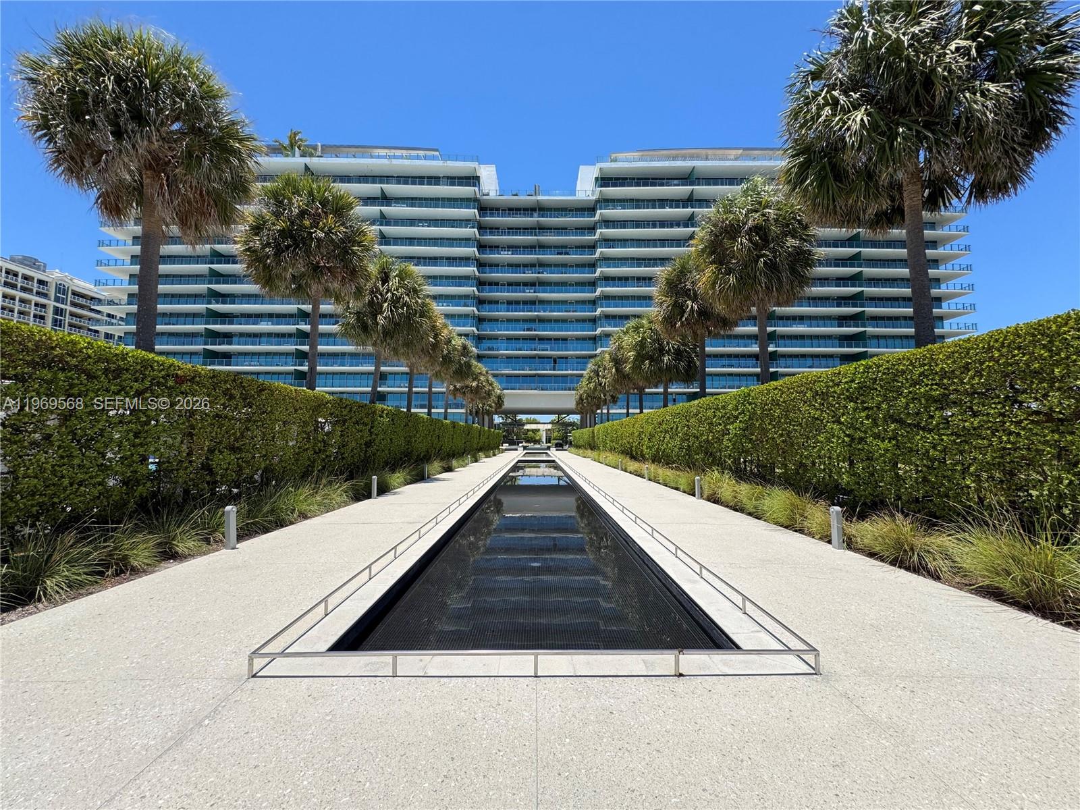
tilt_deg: +4.2
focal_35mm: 14
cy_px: 405
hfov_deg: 102.1
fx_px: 437
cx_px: 540
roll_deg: -0.3
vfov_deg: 85.7
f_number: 2.2
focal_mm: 2.22
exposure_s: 1/1637
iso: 50
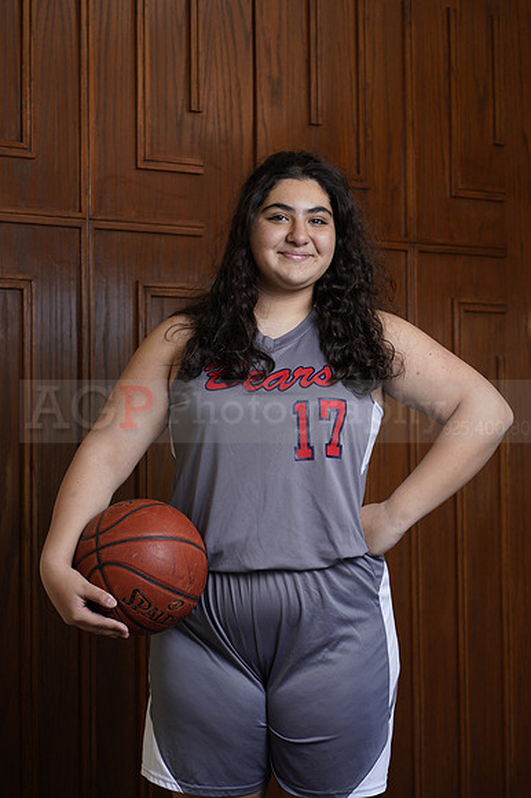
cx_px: 266
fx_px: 1883
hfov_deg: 16.1
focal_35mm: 85
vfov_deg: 23.9
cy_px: 399
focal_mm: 85
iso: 200
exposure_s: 1/250
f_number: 5.6
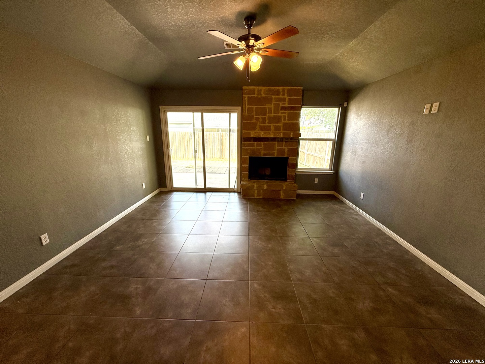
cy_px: 182
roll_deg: -1.4
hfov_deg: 102.1
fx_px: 196
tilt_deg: -14.4
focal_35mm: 14
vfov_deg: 85.7
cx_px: 242
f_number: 2.2
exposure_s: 1/120
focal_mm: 2.22
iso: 80
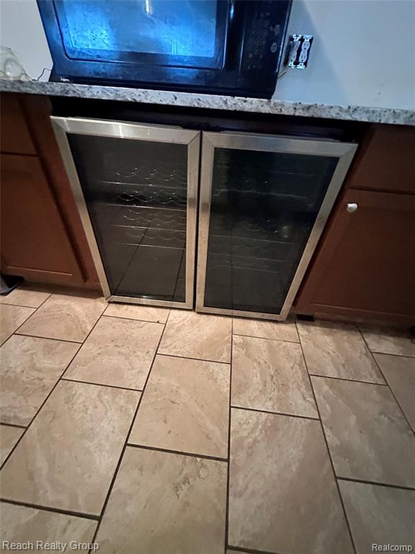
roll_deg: -5.8
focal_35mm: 14
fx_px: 224
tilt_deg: -37.3
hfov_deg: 85.7
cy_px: 277
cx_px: 208
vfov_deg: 102.1
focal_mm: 2.22
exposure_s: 1/30
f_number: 2.2
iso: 1600
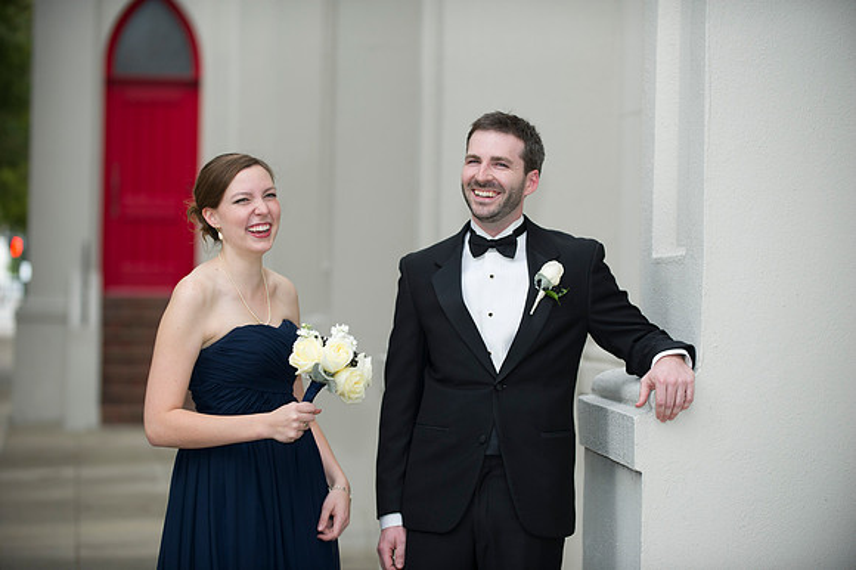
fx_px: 2757
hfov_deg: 17.7
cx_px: 428
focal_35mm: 116
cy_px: 285
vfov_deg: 11.8
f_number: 2.8
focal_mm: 116
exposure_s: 1/125
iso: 400
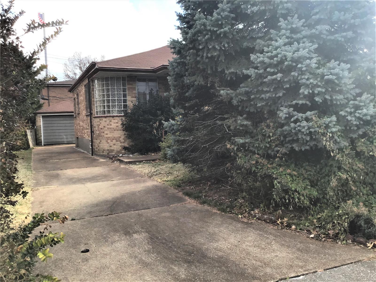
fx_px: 337
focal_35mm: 31
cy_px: 141
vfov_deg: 45.4
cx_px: 188
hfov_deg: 58.4
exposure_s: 1/455
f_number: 2.4
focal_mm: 3.3
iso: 25
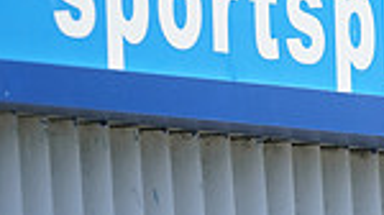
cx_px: 468
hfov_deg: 0.9
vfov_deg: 0.5
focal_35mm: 2430
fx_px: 24716
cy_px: -152
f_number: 4
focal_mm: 600
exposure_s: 1/1600
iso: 400
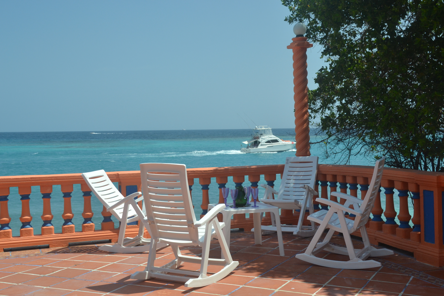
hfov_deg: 41.1
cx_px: 222
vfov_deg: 28.1
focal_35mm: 48
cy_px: 148
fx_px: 592
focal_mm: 32
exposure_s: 1/800
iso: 400
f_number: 13
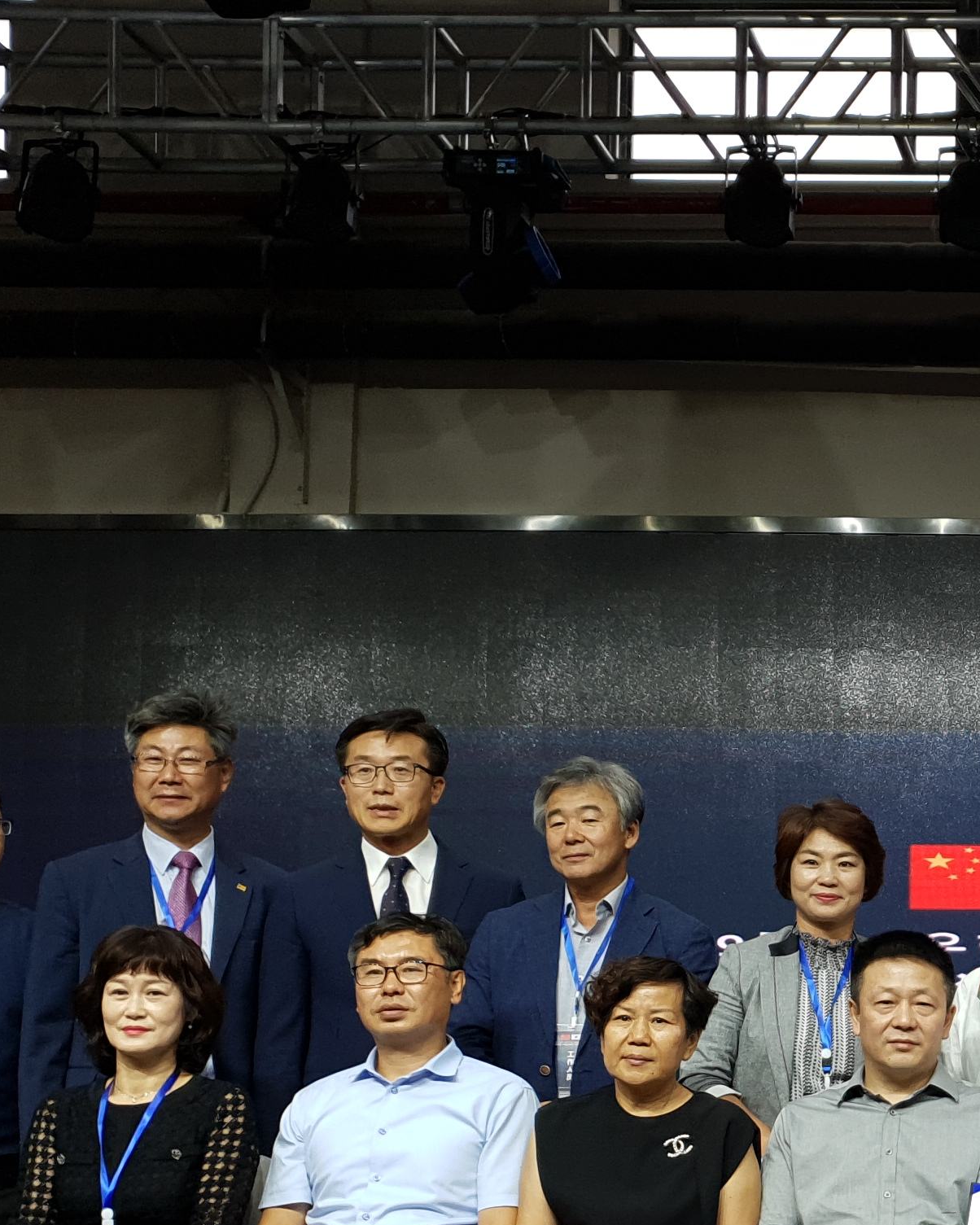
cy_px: 1009
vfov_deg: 27.3
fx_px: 2465
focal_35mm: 68
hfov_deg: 20.5
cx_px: 1273
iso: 64
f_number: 1.5
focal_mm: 4.3
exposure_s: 1/120
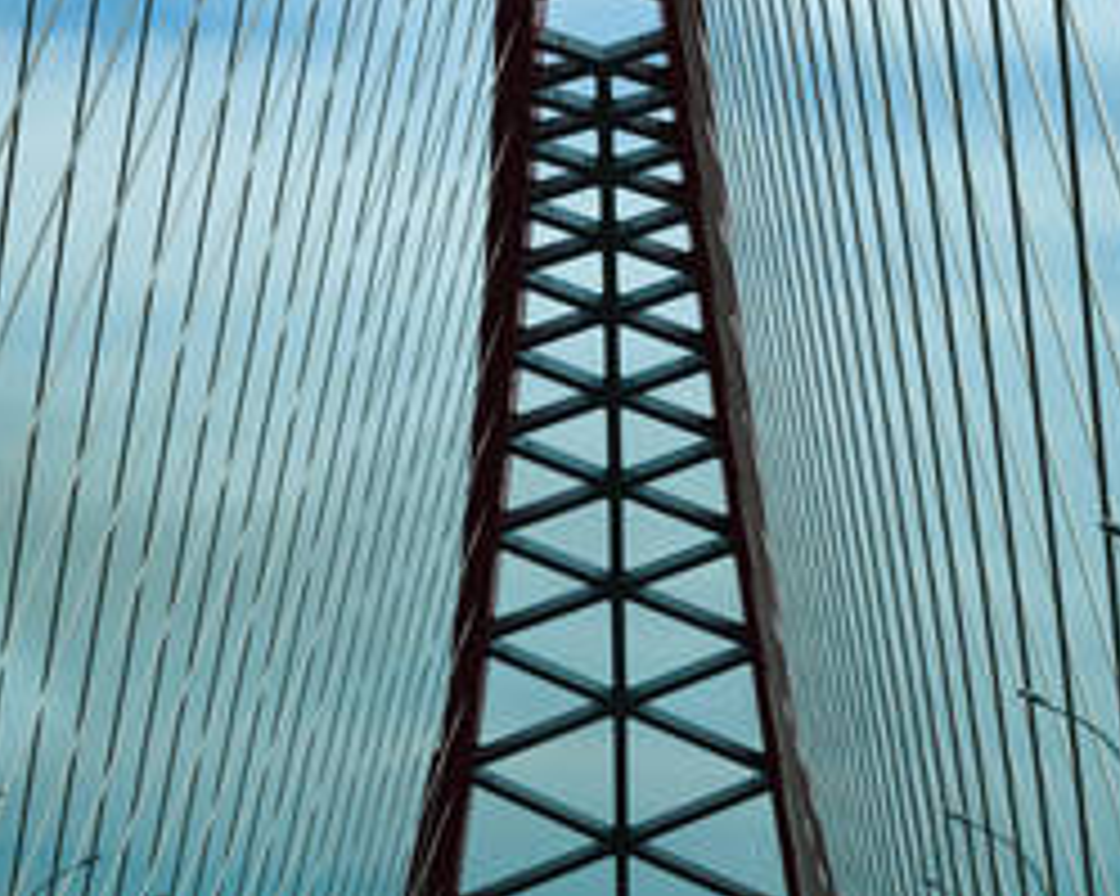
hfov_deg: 13.8
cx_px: 522
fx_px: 4634
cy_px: -113
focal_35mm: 140
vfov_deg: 10.9
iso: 200
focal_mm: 55
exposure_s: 1/1600
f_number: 5.6
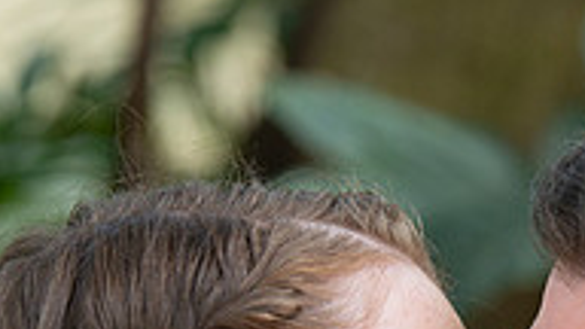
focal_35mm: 459
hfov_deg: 4.7
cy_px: 501
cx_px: 515
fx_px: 7120
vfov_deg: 2.6
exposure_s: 1/250
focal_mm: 145
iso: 500
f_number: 4.5
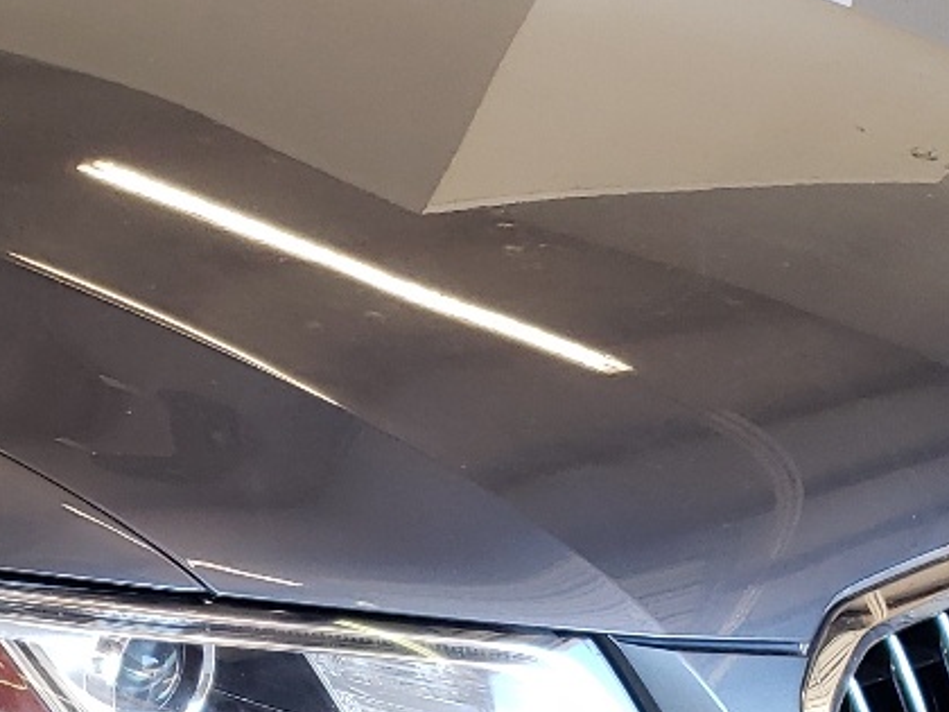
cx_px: 27
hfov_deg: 19.3
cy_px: 452
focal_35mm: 99
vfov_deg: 14.9
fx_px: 2714
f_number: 1.5
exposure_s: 1/60.2
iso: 78
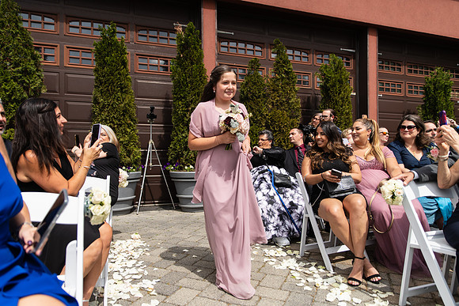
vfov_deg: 53.2
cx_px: 230
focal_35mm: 24
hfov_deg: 73.7
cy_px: 153
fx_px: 306
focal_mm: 24
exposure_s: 1/2000
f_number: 2.8
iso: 125
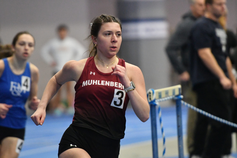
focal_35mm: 300
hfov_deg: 6.9
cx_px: 118
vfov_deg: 4.6
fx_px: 1975
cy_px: 79
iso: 10000
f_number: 2.8
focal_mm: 200
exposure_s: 1/500
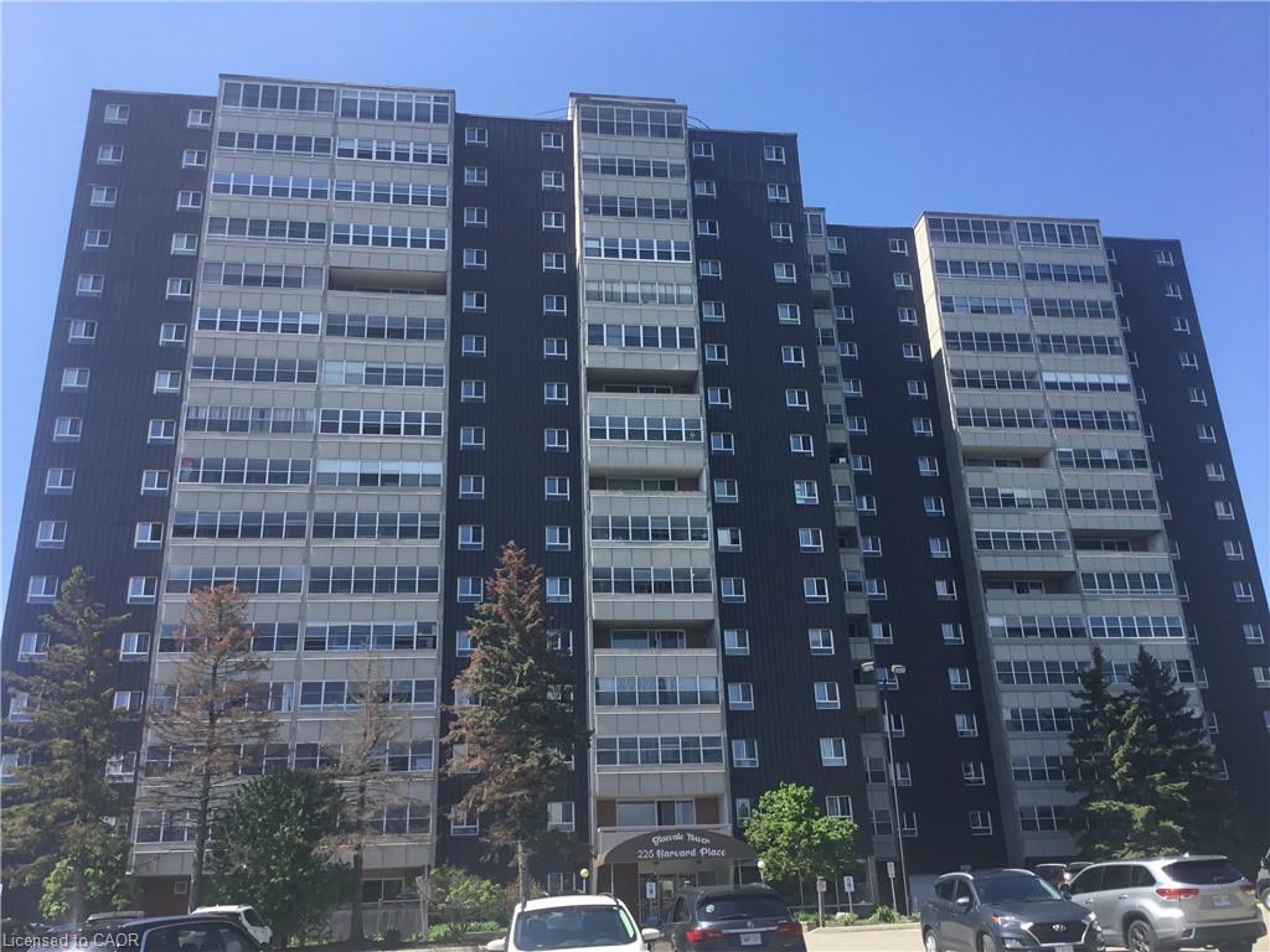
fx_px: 1137
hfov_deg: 58.4
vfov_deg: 45.4
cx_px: 635
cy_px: 476
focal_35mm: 31
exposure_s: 1/657
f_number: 2.4
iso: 25
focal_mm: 3.3
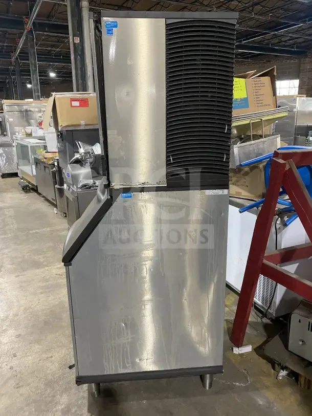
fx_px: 312
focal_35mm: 26
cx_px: 156
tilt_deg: -15.7
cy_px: 208
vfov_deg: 67.3
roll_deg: -0.6
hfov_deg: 53.1
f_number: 1.8
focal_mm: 4.25
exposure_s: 1/60
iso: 250
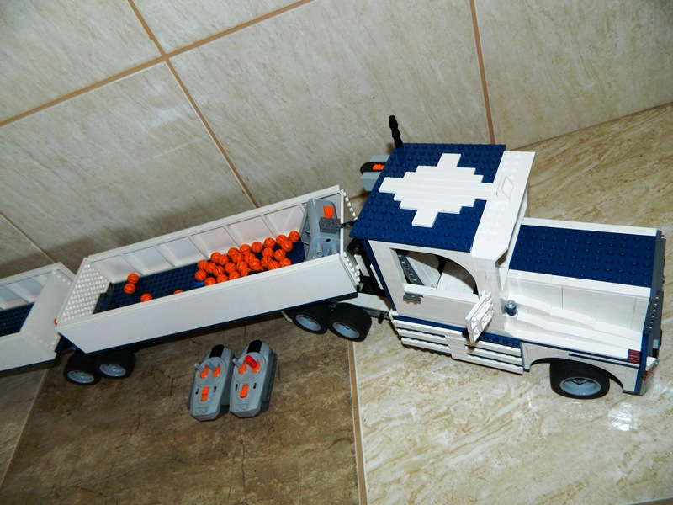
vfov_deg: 54.9
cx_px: 336
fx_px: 486
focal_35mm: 25
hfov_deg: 69.4
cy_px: 252
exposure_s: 1/30
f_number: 3.1
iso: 200
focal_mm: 4.5
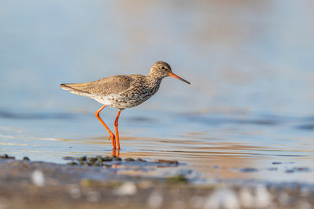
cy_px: 84
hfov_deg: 1.8
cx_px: 116
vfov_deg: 1.2
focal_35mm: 1152
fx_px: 10042
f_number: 5.6
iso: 400
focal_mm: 700
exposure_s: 1/1250
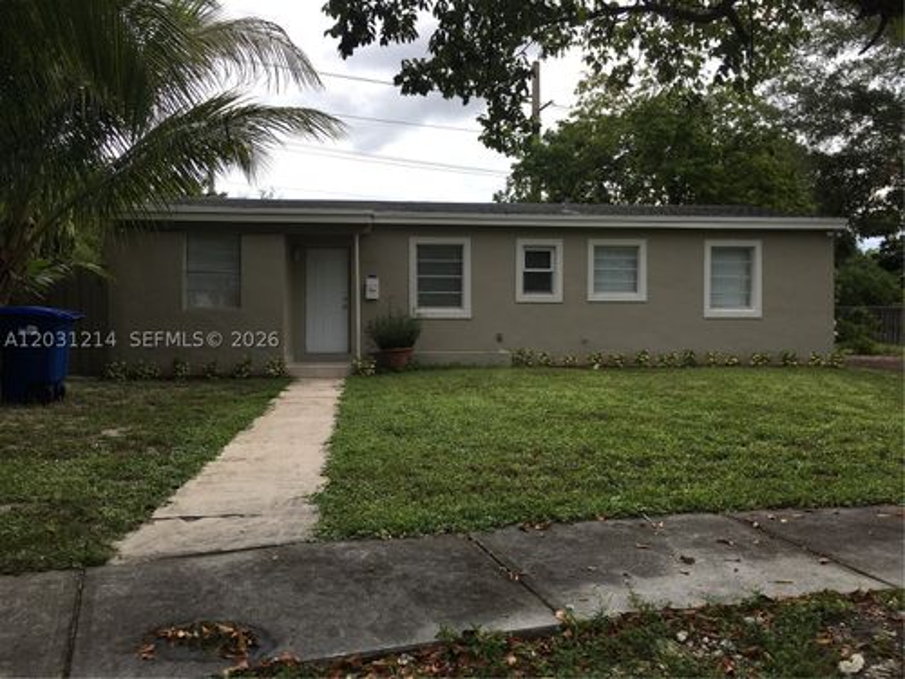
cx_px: 452
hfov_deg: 61.7
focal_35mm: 29
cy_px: 340
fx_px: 758
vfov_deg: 48.2
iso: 25
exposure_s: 1/625
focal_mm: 4.15
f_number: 2.2
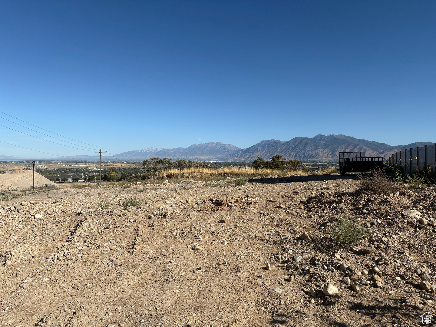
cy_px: 164
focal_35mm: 26
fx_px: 327
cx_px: 218
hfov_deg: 67.3
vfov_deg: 53.1
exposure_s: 1/4950
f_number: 1.6
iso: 50
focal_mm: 5.96
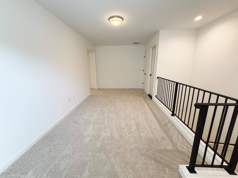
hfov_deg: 102.1
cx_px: 119
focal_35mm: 14
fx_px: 96
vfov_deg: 85.7
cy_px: 89
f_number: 2.2
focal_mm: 2.22
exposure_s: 1/120
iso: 320
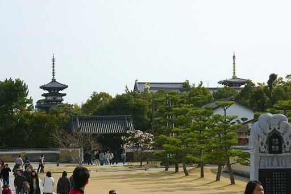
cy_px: 97
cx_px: 146
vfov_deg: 13.0
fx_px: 848
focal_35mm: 105
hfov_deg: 19.5
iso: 200
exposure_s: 1/200
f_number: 11
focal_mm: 70
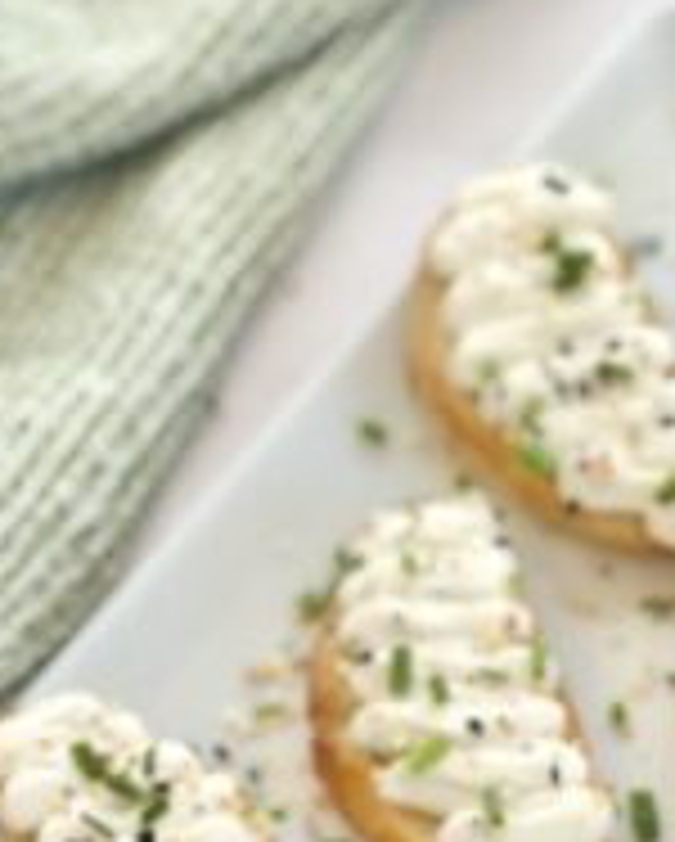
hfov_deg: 12.3
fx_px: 3116
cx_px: 596
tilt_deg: -58.7
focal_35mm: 125
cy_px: 783
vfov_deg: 15.2
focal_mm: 6.86
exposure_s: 1/431
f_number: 1.78
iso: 80
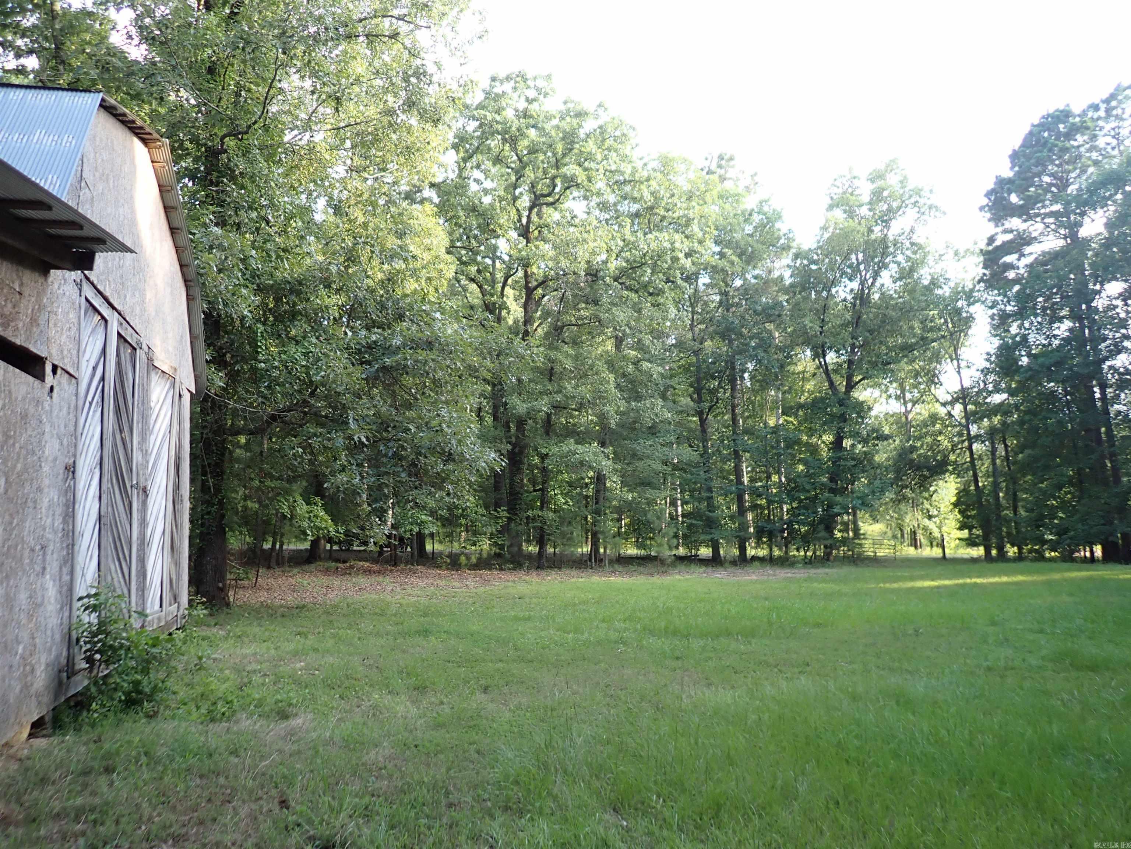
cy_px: 424
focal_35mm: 25
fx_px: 817
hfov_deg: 69.4
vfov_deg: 54.9
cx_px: 566
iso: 100
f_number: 2
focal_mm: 4.5
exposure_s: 1/160
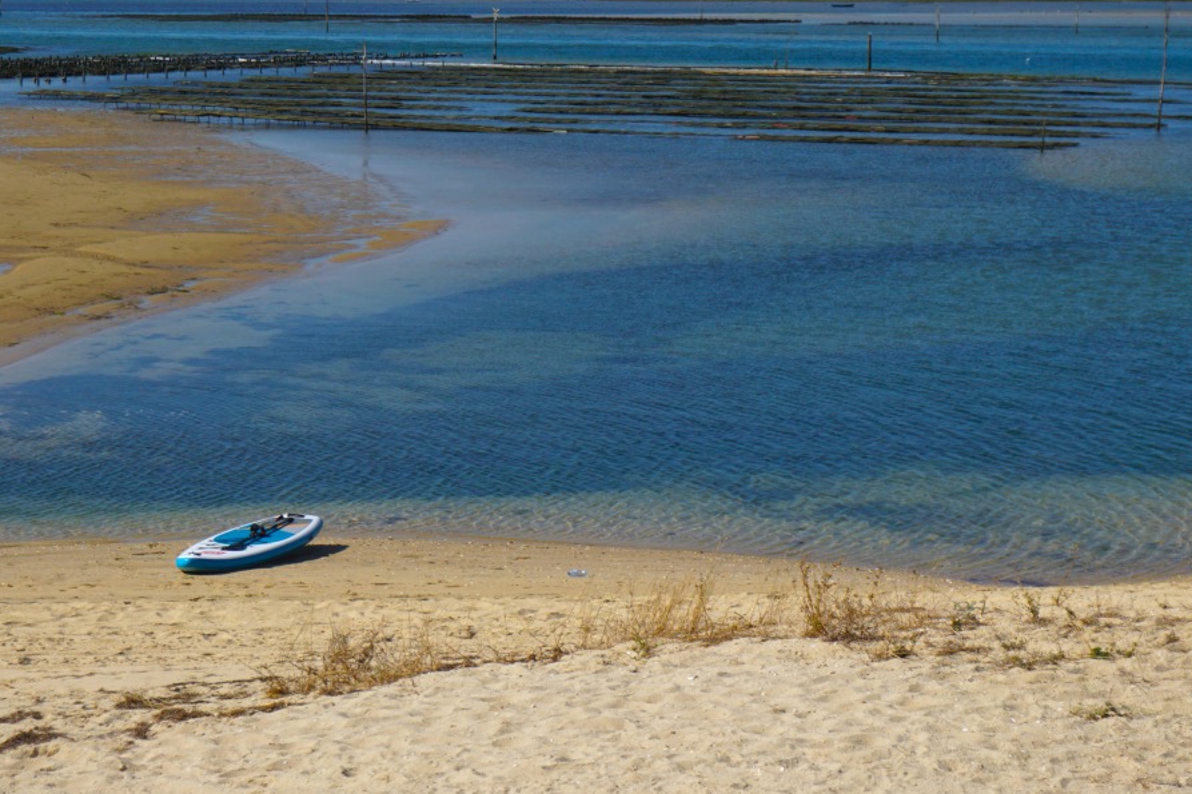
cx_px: 641
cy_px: 263
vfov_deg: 15.7
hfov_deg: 23.5
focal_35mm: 87
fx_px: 2869
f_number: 7.1
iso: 160
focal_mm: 43
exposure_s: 1/1250
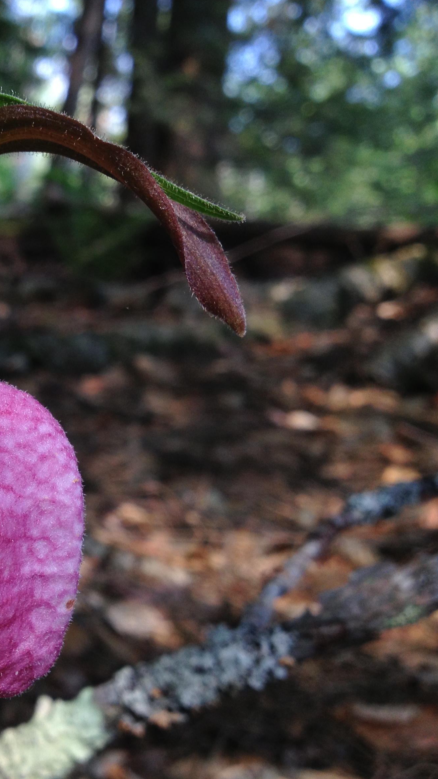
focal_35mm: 53
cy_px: 386
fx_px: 1094
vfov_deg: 39.2
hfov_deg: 21.0
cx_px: -92
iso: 50
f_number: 2.4
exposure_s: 1/153
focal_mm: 4.28
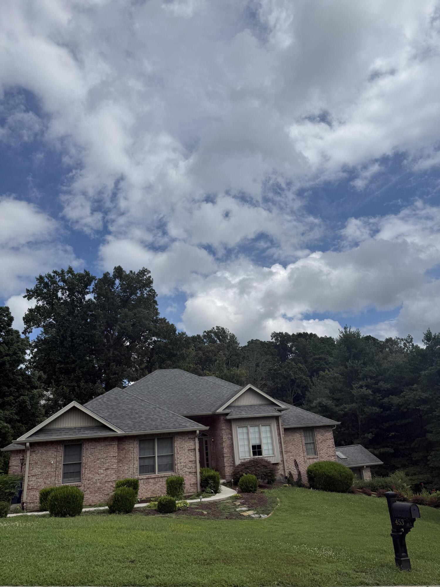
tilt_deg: +22.1
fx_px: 407
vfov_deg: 71.6
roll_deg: +5.0
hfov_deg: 56.8
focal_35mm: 24
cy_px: 294
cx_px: 220
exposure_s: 1/11905
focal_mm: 6.76
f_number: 1.78
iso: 80
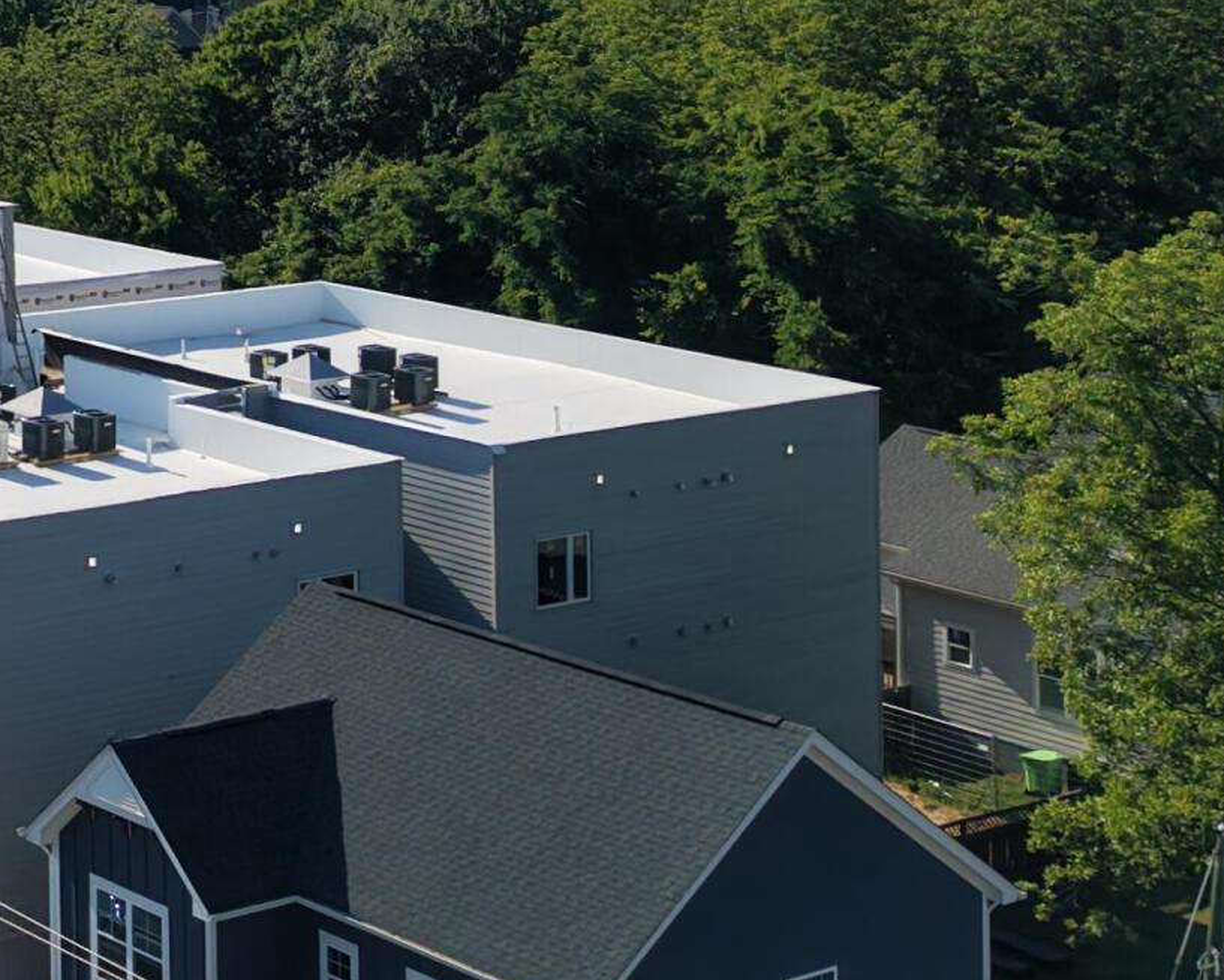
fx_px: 3116
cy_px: -220
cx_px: -761
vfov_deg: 17.0
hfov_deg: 18.8
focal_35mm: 86
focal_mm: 8.67
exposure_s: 1/8000
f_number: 1.8
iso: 260
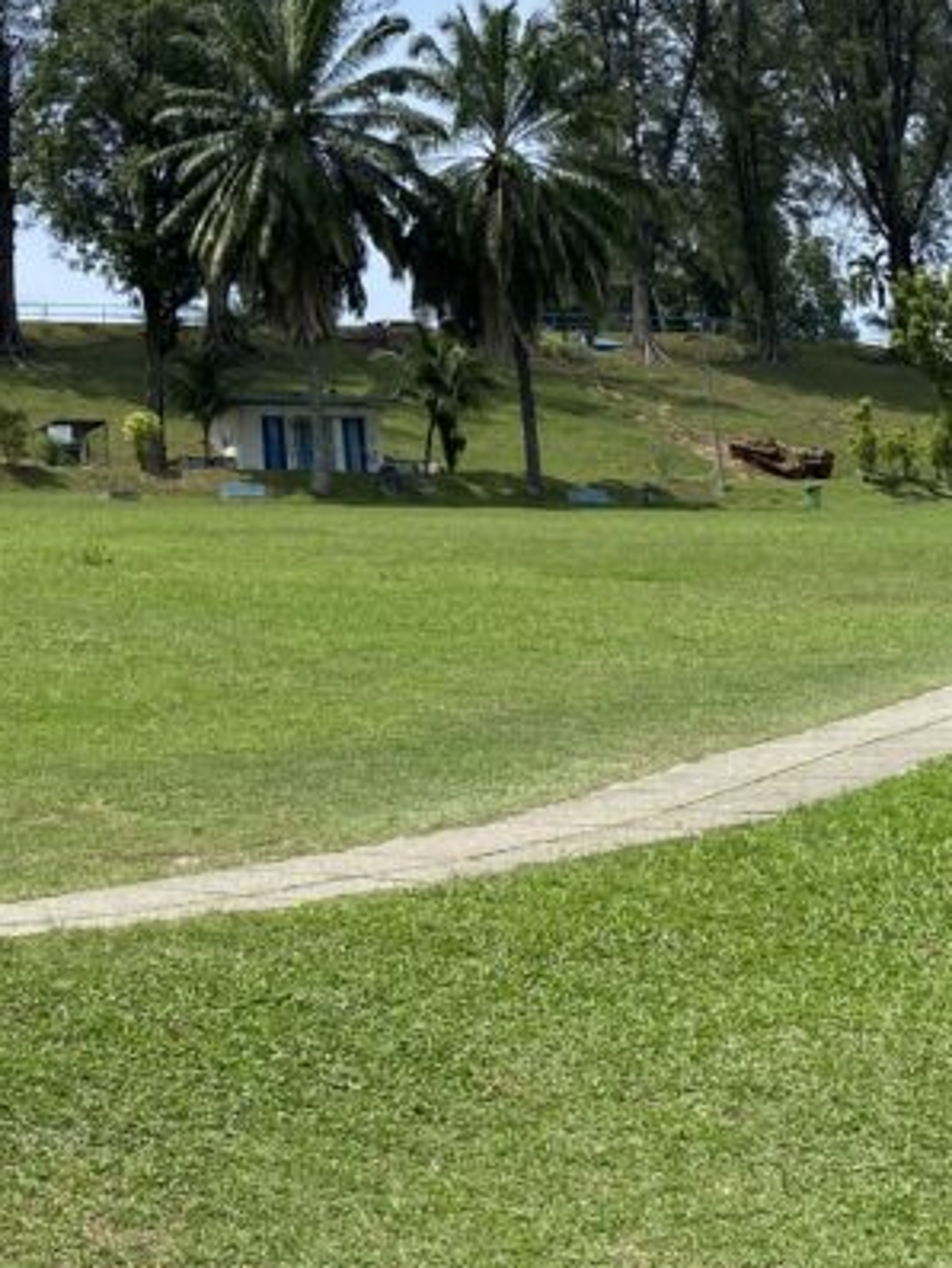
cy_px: 137
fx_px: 2456
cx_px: -118
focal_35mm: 67
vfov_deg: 27.9
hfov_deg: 20.8
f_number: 1.8
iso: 32
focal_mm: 4.25
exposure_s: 1/4274
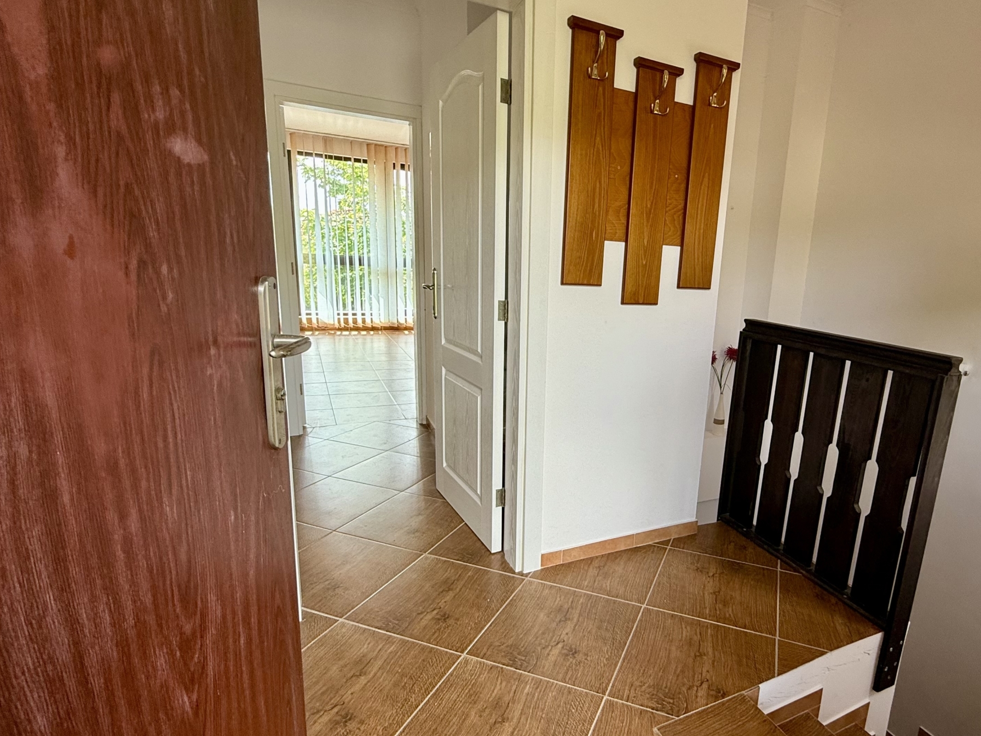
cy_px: 387
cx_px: 602
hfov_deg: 80.5
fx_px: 567
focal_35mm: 20
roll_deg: -3.1
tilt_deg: -12.3
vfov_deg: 65.9
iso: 50
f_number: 2.2
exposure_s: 1/119
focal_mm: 2.22
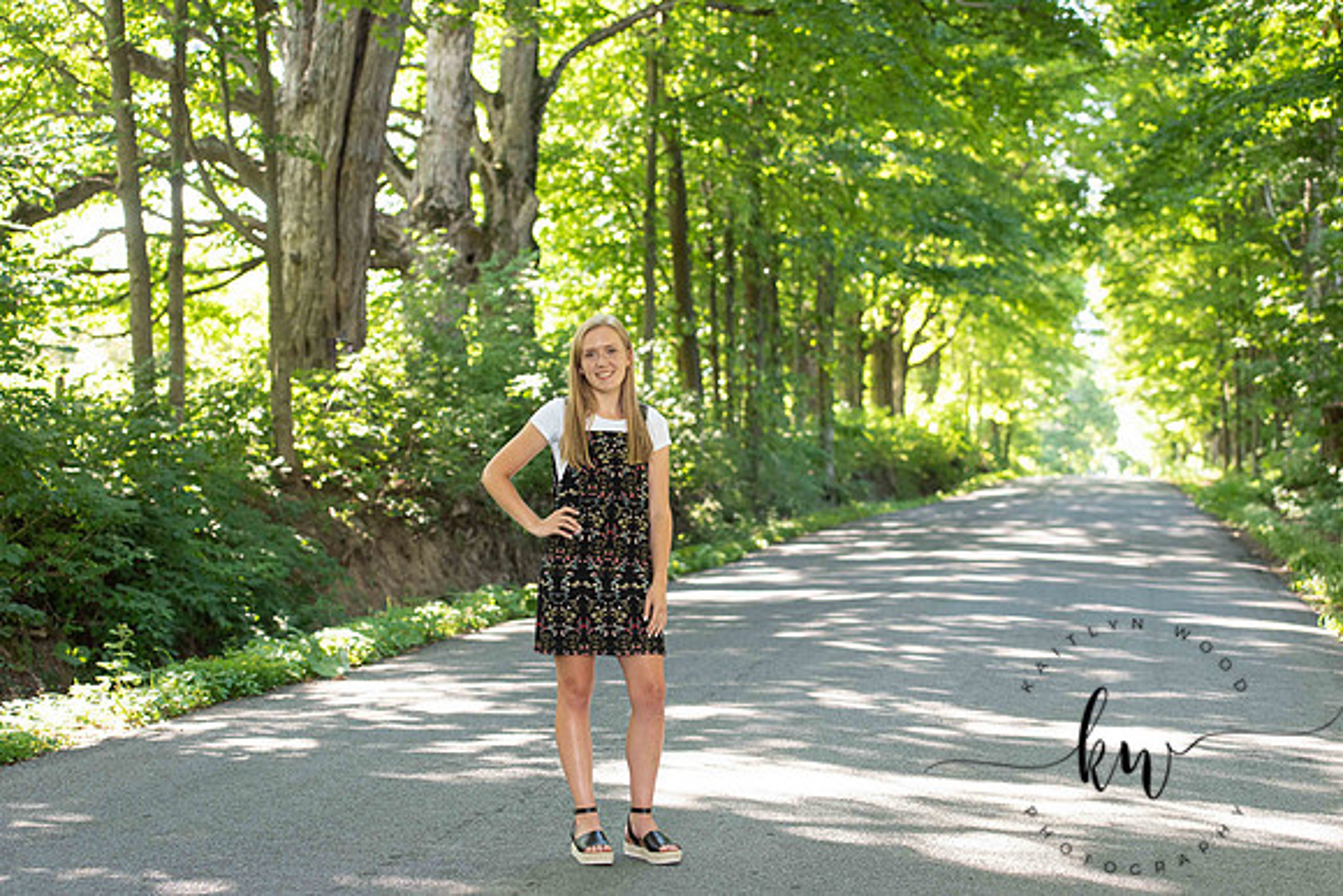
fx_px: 2612
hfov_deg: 28.8
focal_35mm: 70
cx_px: 672
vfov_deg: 19.5
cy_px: 448
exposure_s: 1/200
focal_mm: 70
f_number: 3.5
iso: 640
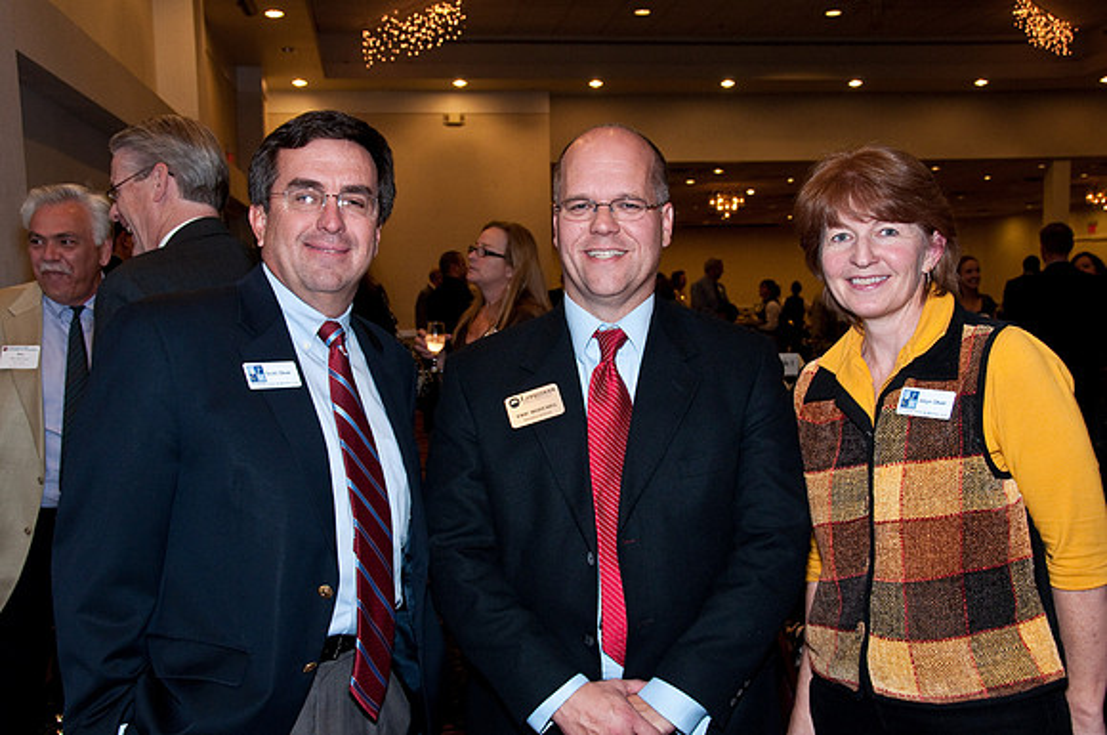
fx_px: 1198
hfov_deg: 49.6
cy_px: 368
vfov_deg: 34.1
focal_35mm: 39
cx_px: 554
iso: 640
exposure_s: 1/60
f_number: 6.3
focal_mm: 26
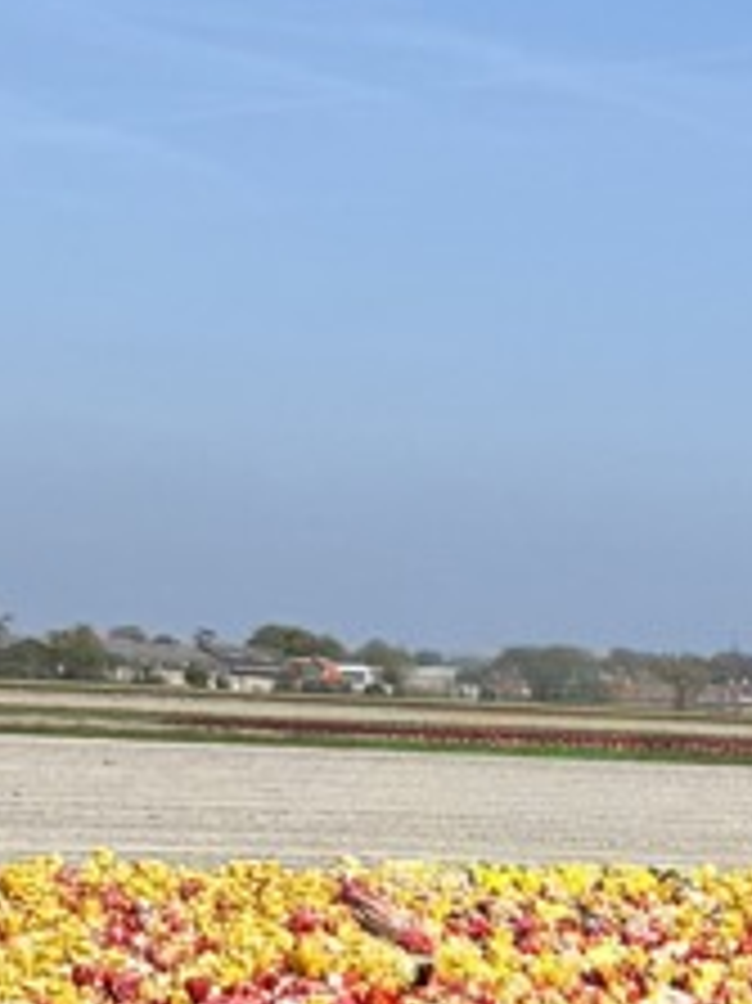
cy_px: 1486
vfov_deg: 11.1
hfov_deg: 8.0
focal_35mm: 172
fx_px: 4987
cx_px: 1756
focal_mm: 6.76
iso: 80
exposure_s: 1/4673
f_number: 1.78
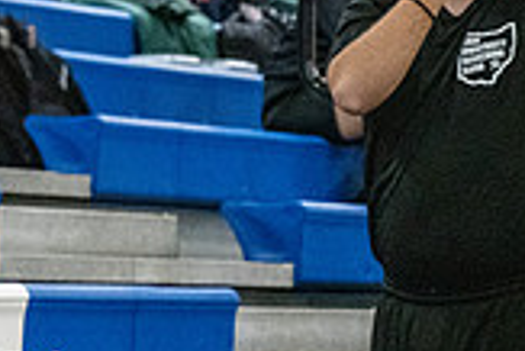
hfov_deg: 8.1
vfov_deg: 5.5
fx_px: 3634
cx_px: -309
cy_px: -147
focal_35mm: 249
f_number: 4
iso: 8000
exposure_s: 1/800
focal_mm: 70
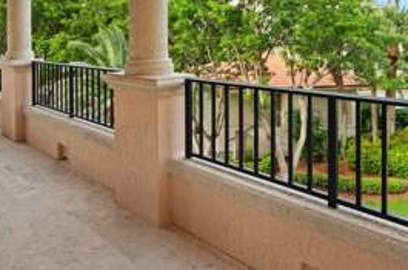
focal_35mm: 29
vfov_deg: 42.4
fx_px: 328
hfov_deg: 62.3
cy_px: 48
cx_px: 137
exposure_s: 1/60
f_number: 8
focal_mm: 16
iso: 200
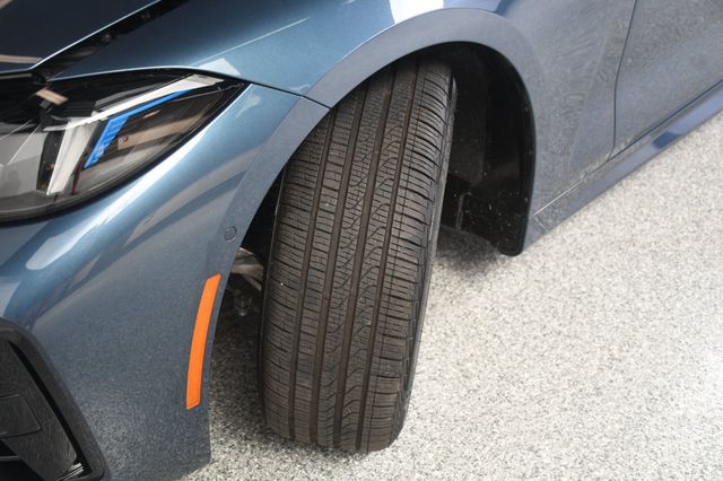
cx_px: 362
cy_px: 240
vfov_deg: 28.0
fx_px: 963
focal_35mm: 48
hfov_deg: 41.1
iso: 100
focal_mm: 32
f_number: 4
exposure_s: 1/160
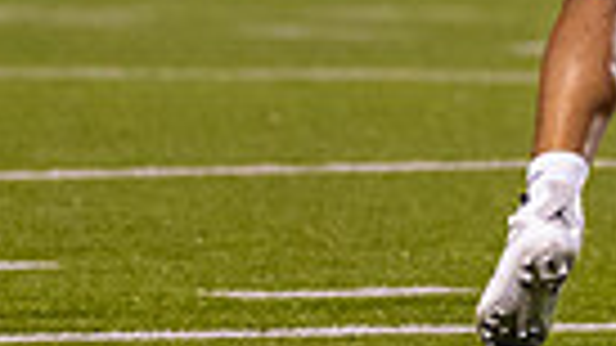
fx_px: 19025
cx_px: 729
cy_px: -429
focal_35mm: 1165
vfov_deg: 1.0
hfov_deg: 1.9
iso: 1600
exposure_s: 1/1000
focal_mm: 135
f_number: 1.8
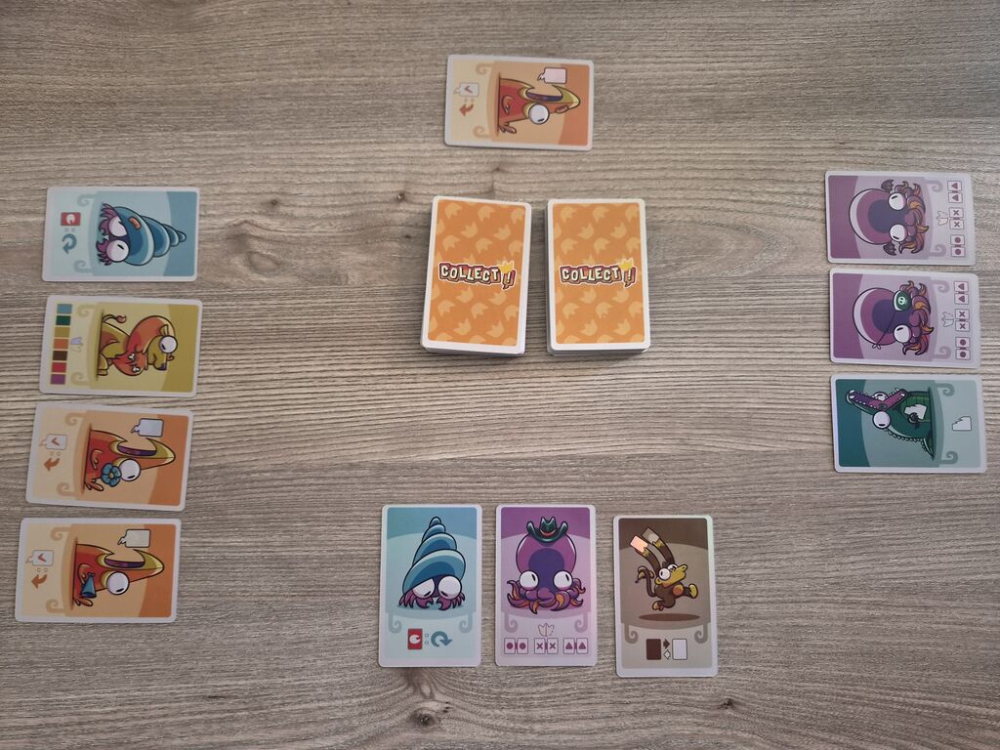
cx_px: 500
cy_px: 375
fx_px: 664
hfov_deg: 73.9
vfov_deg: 58.9
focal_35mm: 23
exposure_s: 1/100
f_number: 1.8
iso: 500
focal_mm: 5.4
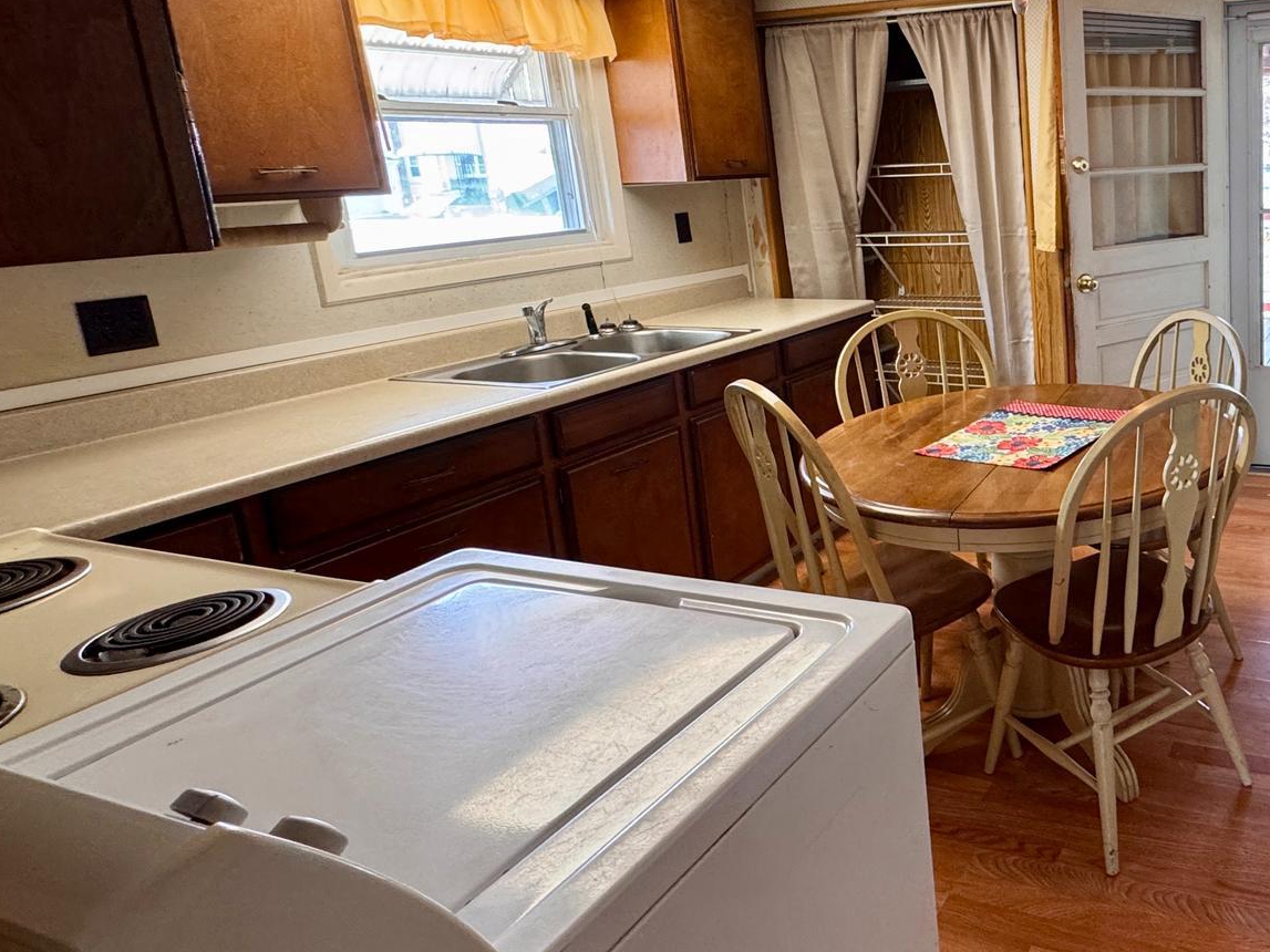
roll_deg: +2.5
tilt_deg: -11.0
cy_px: 350
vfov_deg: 54.2
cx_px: 1111
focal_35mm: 25
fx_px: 917
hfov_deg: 60.3
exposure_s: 1/120
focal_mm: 2.22
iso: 250
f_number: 2.2
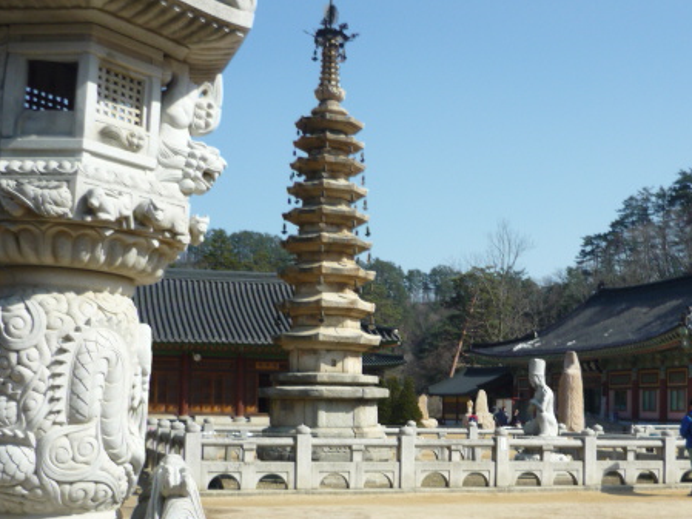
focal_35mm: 47
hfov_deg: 40.0
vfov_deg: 30.6
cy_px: 356
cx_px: 453
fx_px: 940
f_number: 8
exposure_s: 1/200
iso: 100
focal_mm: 5.5
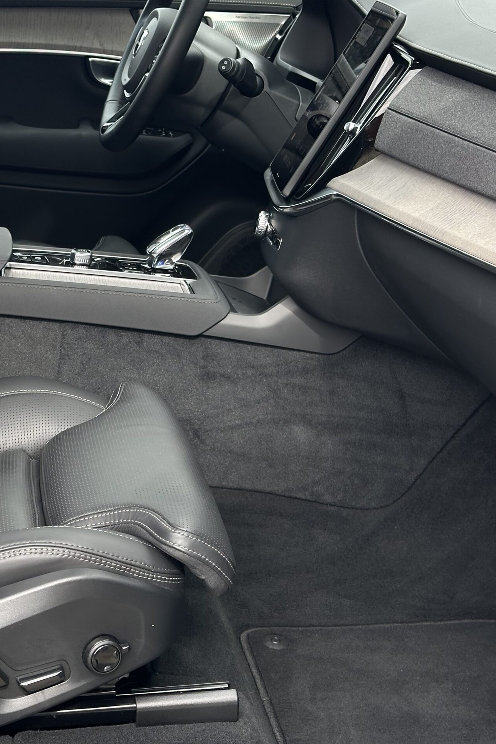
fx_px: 1385
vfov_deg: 30.1
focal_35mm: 67
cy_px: 372
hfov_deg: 20.0
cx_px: 71
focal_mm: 6.86
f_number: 1.78
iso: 64
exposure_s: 1/426
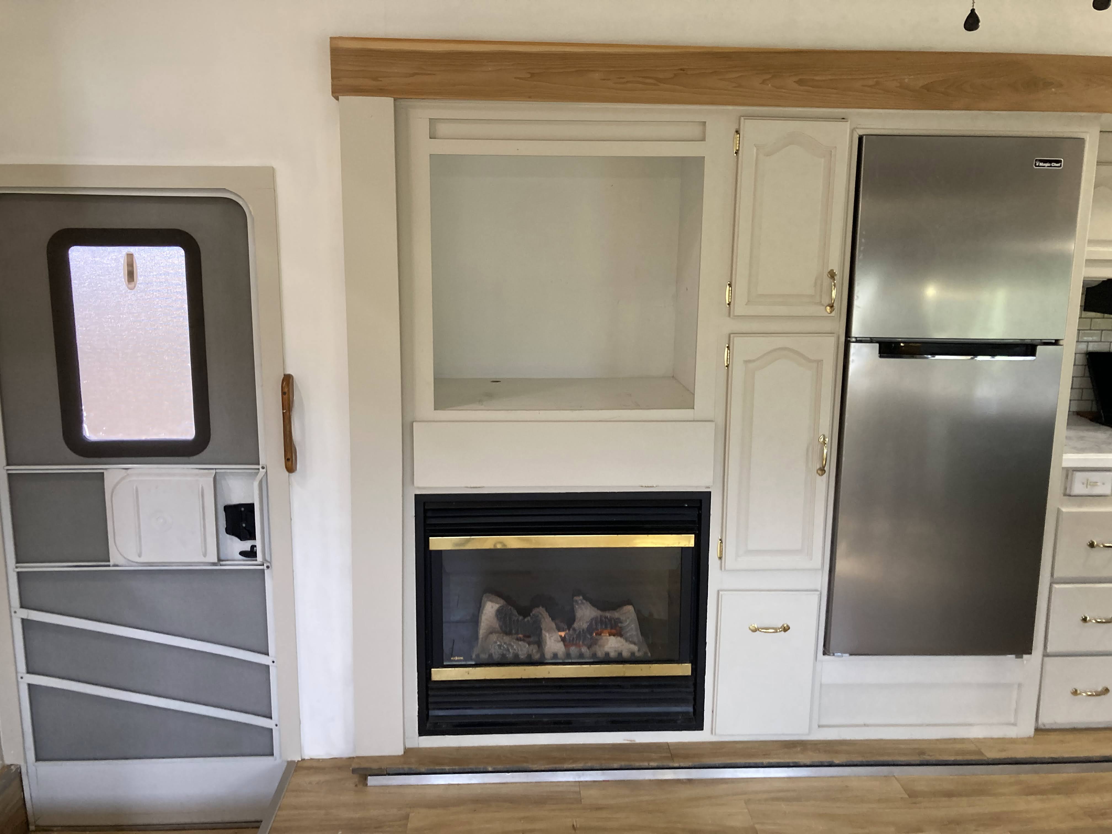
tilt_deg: -11.9
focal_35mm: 28
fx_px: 899
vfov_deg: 49.7
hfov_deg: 63.4
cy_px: 417
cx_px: 556
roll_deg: +0.8
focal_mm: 3.99
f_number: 1.8
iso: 160
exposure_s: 1/60
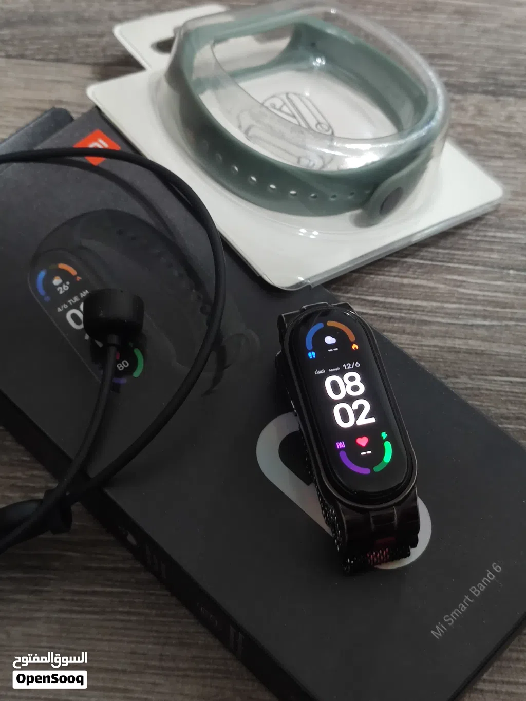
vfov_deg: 36.8
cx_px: 263
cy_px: 350
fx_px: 1053
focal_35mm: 52
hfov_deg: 28.0
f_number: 1.75
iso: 1209
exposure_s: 1/20
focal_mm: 4.77
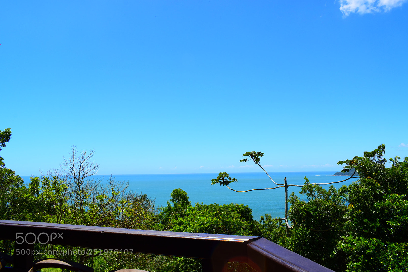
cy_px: 136
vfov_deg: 47.9
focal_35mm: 27
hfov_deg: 67.4
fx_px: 306
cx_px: 204
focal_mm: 18
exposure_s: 1/500
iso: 200
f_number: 11
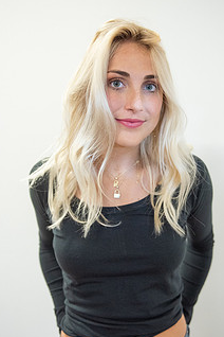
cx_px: 126
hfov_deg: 32.6
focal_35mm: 41
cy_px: 173
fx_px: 383
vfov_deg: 47.4
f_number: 2.8
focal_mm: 29
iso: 2000
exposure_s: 1/160
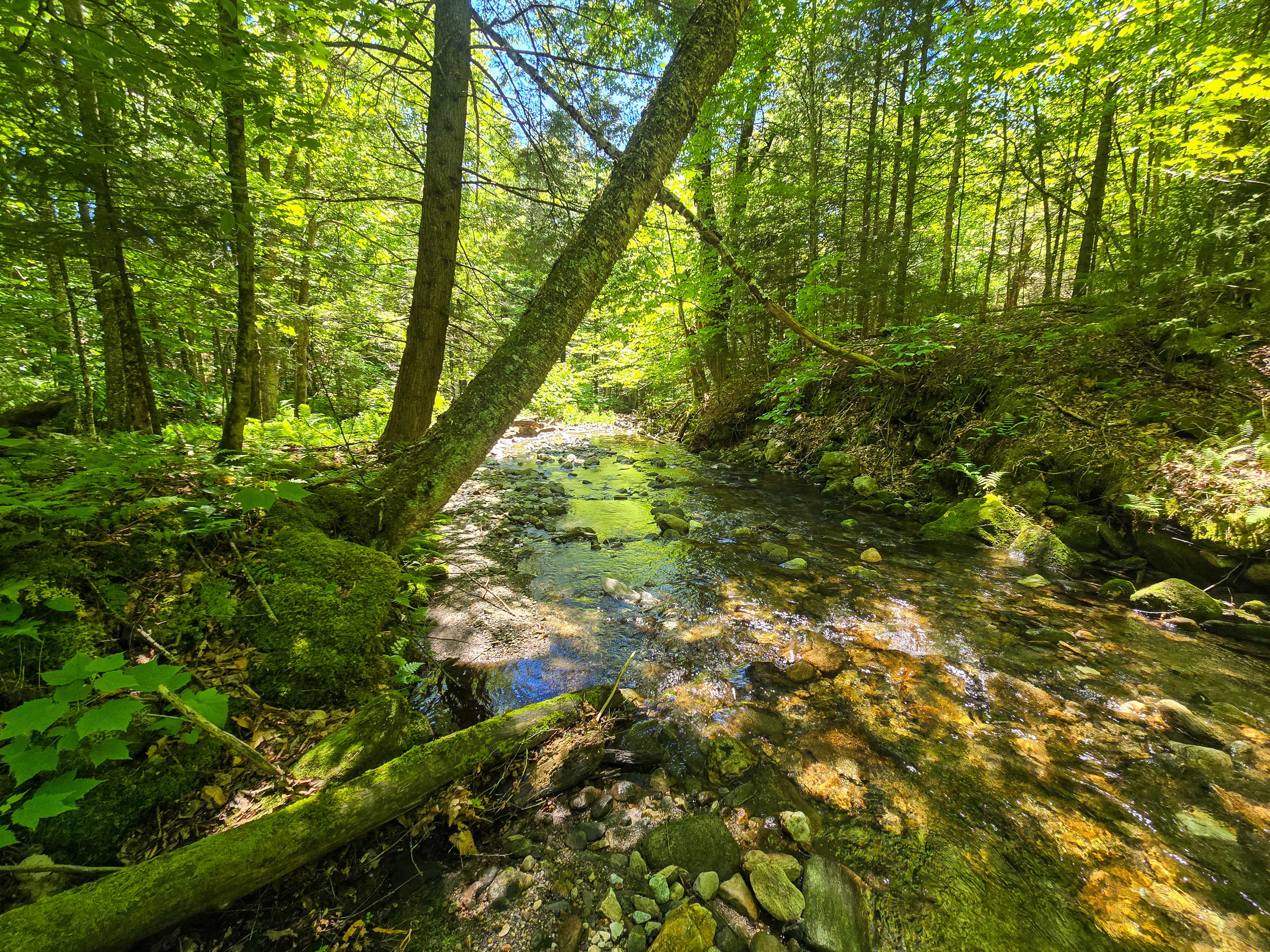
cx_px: 635
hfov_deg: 106.2
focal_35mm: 13
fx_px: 477
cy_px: 476
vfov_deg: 89.9
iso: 64
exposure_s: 1/120
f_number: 2.2
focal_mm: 2.2
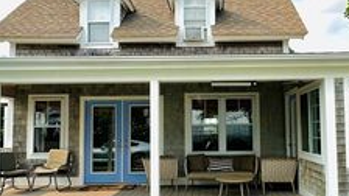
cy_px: 113
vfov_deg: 34.6
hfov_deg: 57.5
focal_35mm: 34
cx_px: 212
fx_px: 315
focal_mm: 2.22
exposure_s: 1/836
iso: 40
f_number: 2.2
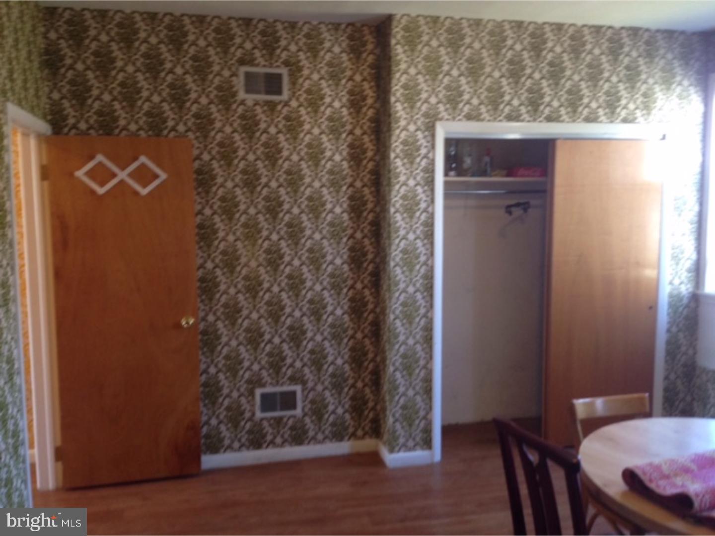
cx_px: 358
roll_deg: +0.9
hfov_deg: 55.4
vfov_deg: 42.9
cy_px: 268
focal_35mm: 33
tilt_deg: -7.0
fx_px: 682
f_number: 2.4
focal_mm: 4.12
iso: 100
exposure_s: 1/20
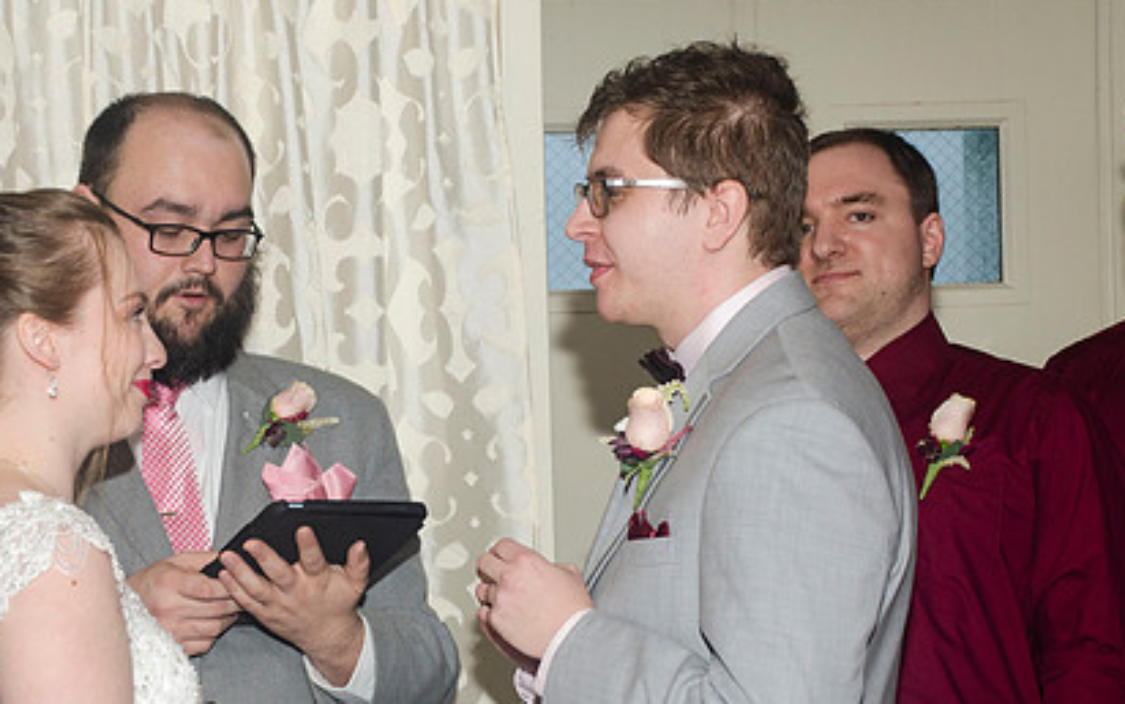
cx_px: 380
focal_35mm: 103
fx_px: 3160
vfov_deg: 12.7
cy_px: 467
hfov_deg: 20.1
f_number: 5.6
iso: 400
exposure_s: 1/60
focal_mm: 48
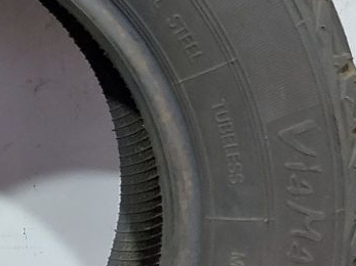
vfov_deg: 15.3
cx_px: -170
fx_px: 987
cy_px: 207
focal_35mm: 96
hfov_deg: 18.3
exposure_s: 1/33
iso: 200
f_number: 1.8
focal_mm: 5.23
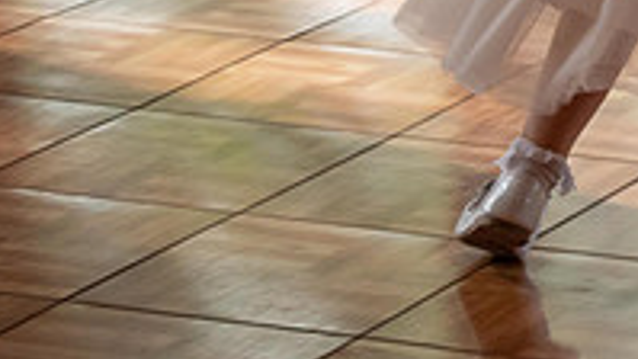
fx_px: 4957
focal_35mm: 293
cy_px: -224
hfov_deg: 7.2
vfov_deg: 4.1
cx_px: 968
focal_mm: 55
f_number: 5.6
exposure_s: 1/80
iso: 400
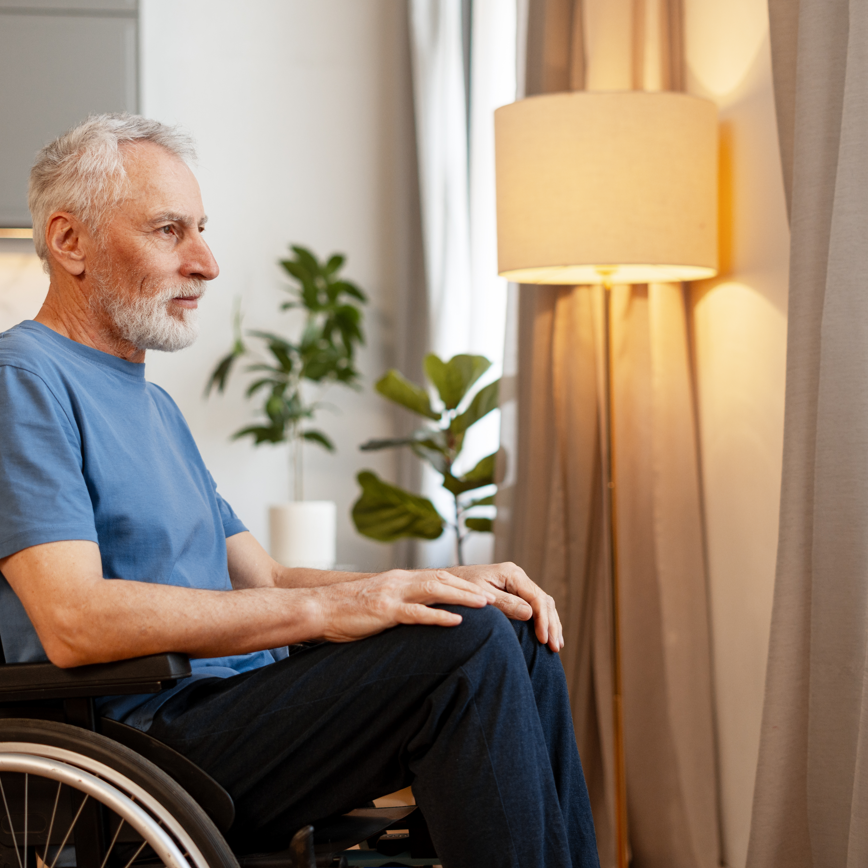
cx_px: 395
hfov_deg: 26.5
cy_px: 432
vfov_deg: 26.5
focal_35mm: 65
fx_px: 1844
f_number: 2.2
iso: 500
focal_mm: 50
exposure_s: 1/200
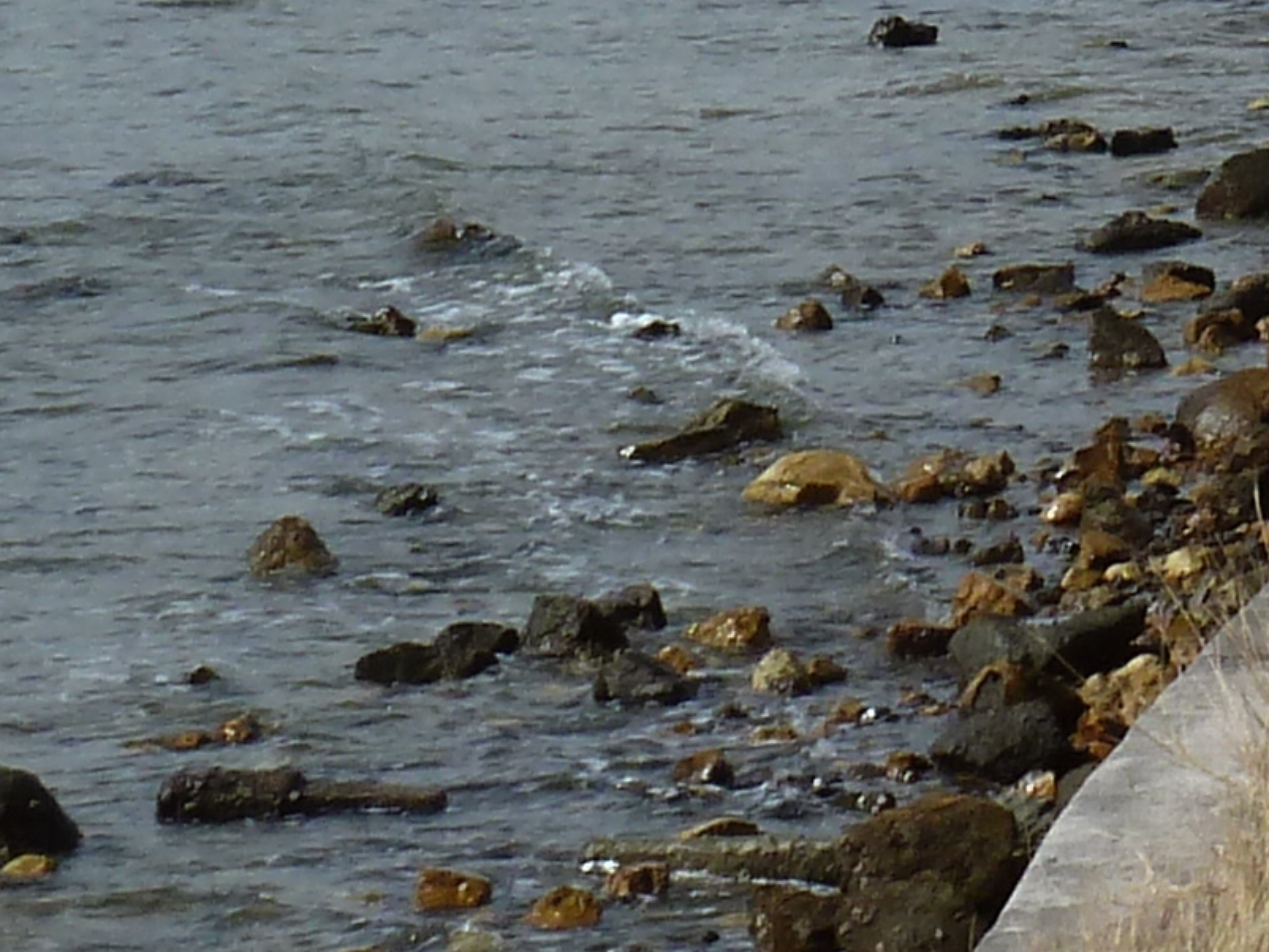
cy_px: -1278
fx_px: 13165
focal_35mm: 359
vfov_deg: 4.1
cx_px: 2255
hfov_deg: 5.4
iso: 80
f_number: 5.6
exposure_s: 1/500
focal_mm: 11.9
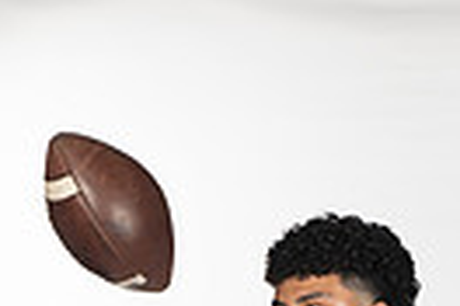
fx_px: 2440
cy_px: 768
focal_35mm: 191
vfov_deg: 6.8
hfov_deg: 10.7
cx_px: 404
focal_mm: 56
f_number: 7.1
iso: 250
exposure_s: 1/400
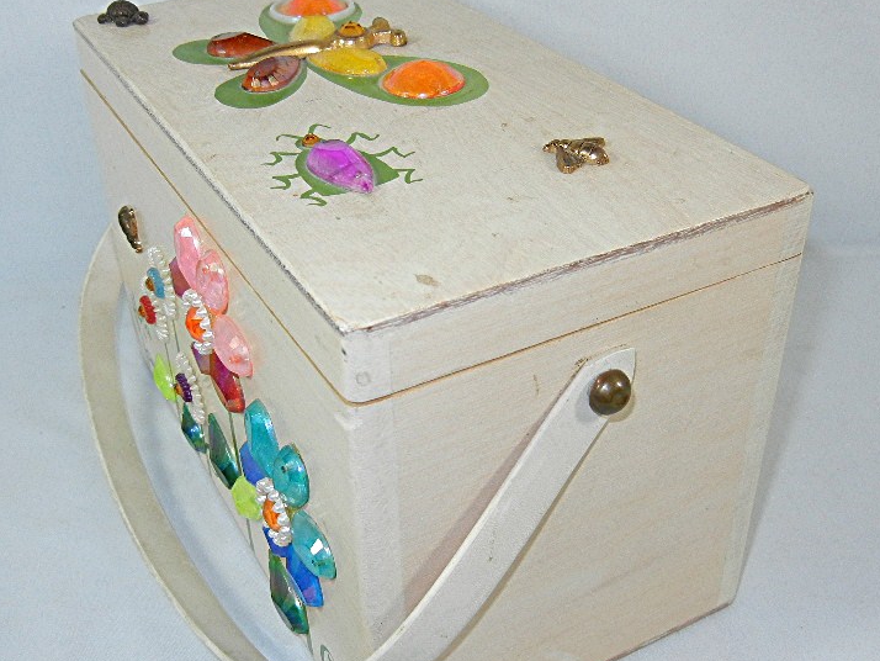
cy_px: 340
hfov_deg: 43.8
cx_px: 413
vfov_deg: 33.6
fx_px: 1094
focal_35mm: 43
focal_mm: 5.4
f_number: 3.5
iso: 160
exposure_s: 1/45.6
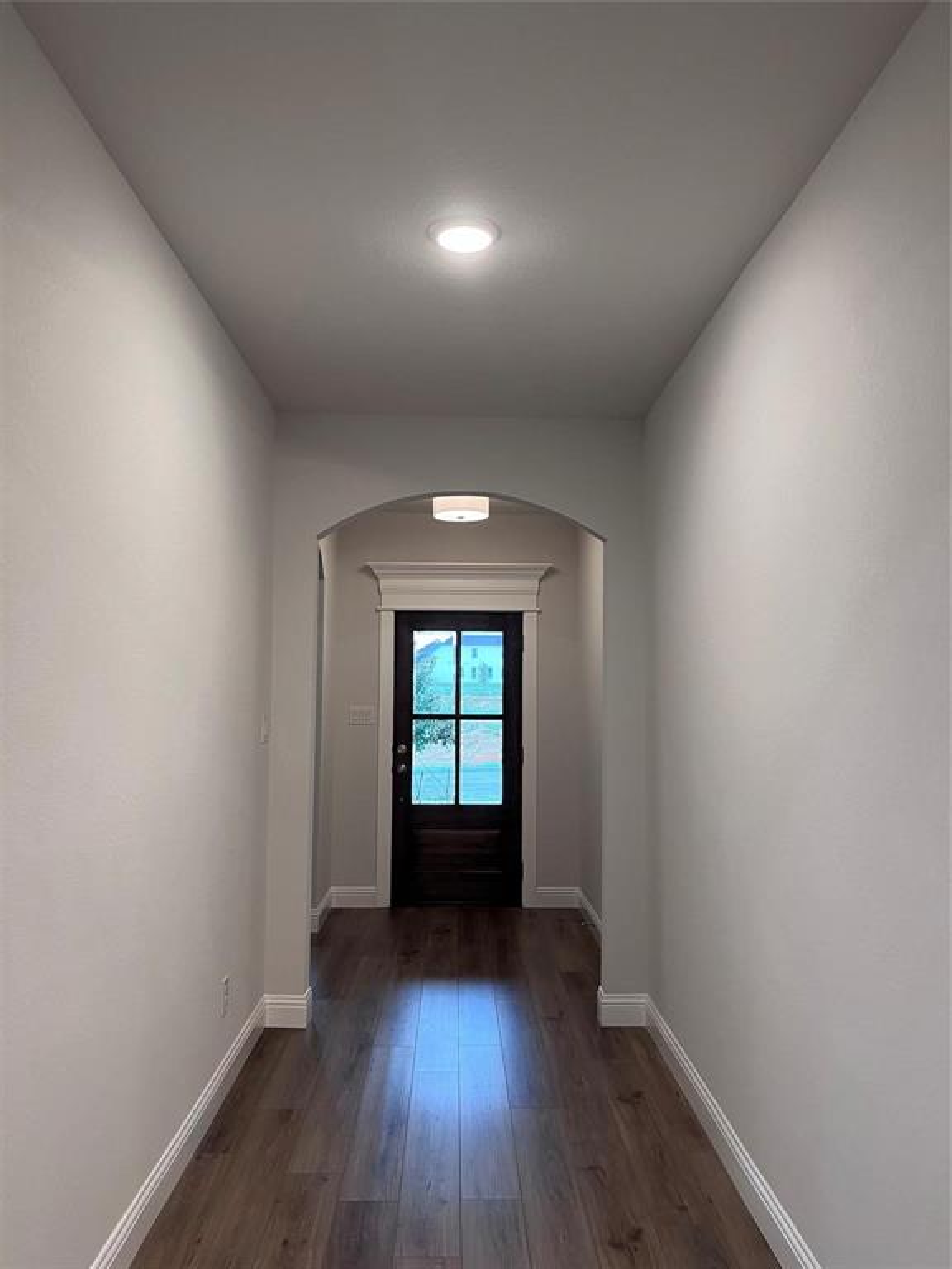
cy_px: 634
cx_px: 476
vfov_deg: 67.3
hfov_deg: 53.1
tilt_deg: +3.6
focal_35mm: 26
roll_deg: -1.1
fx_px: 953
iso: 125
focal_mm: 5.1
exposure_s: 1/60
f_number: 1.6
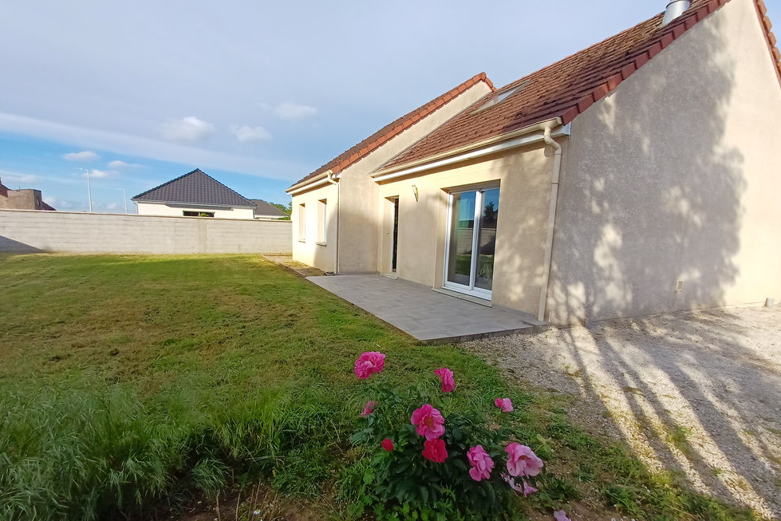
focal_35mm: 17
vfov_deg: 70.2
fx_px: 369
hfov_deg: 93.3
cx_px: 384
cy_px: 293
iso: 40
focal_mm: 1.64
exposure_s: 1/809
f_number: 2.2
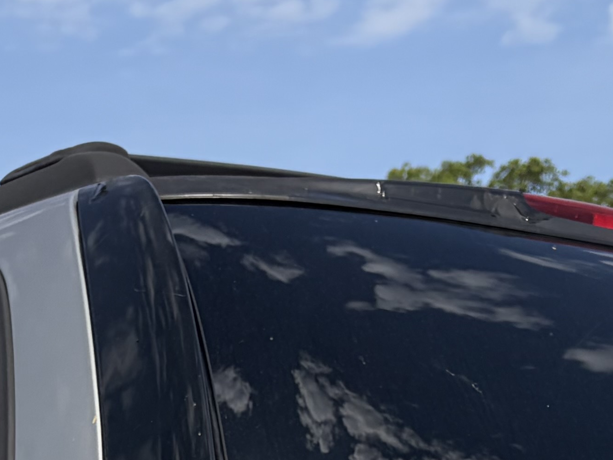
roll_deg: +1.7
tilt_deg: -7.6
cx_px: 224
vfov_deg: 11.8
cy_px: 928
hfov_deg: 17.5
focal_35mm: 112
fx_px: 1984
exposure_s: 1/6993
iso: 64
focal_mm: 5.96
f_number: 1.6
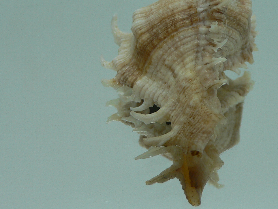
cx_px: 184
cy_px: 61
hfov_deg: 34.1
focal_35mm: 56
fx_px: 450
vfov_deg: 25.9
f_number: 2.8
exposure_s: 1/60
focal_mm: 4.6
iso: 80
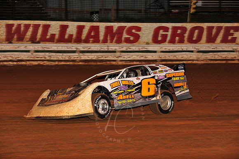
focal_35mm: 112
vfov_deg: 12.2
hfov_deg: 18.3
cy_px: 80
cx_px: 120
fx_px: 743
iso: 800
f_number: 6.3
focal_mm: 112
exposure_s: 1/320
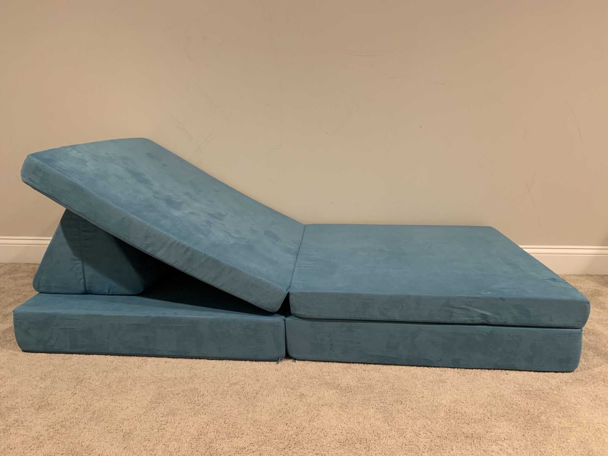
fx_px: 457
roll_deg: +0.2
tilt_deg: -13.6
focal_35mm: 26
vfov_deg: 53.1
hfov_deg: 67.3
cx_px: 304
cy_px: 228
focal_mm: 4.25
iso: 320
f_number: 1.8
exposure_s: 1/60
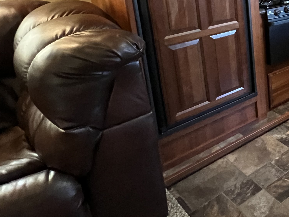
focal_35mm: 35
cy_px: 12
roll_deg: -2.0
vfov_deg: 37.4
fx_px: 292
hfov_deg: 36.7
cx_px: 366
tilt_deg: -14.4
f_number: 1.8
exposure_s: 1/47
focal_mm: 1.57
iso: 1000
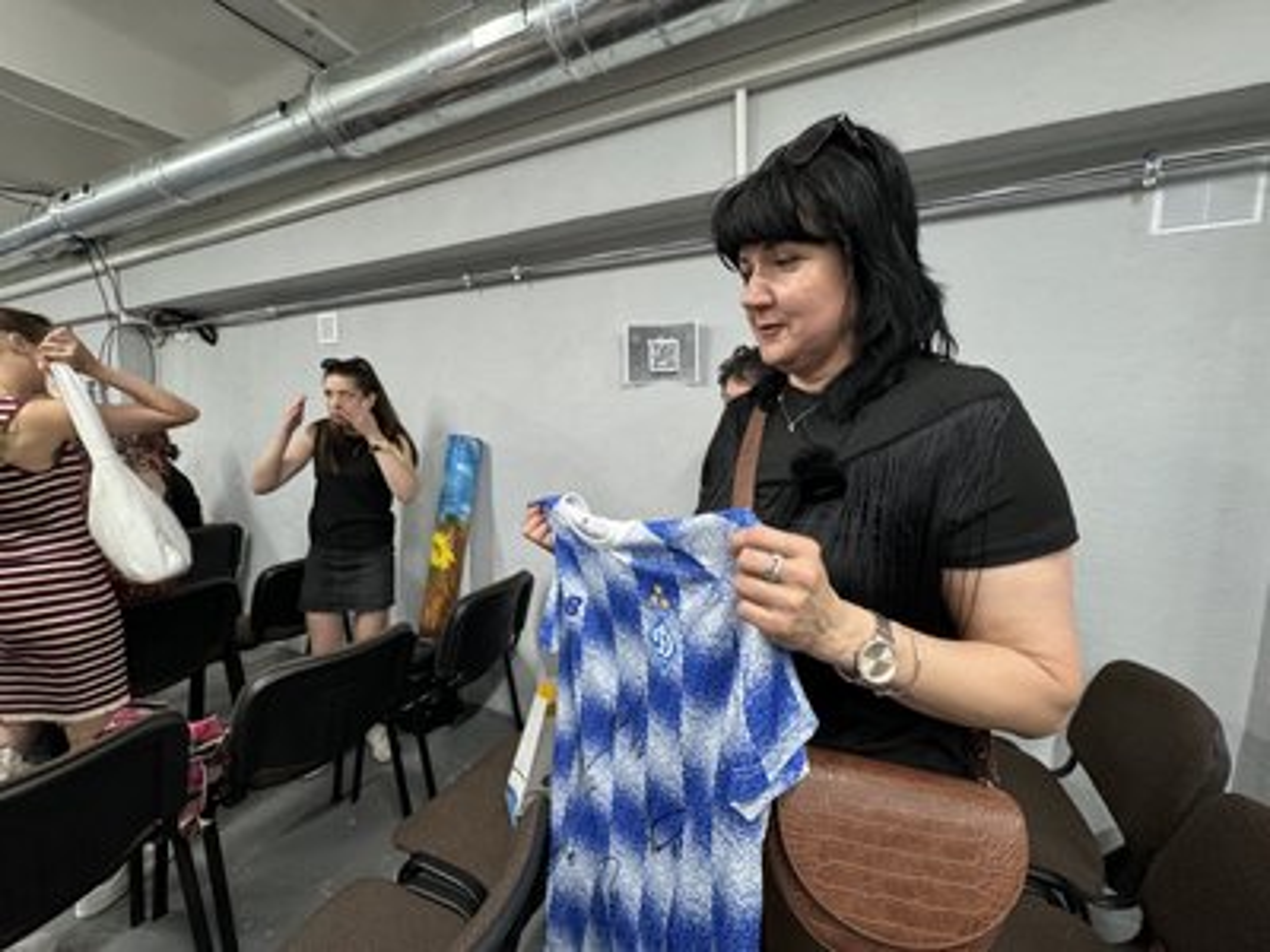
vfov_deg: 85.7
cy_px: 476
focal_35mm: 14
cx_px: 635
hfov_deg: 102.1
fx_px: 514
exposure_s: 1/50
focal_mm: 2.22
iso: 200
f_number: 2.2
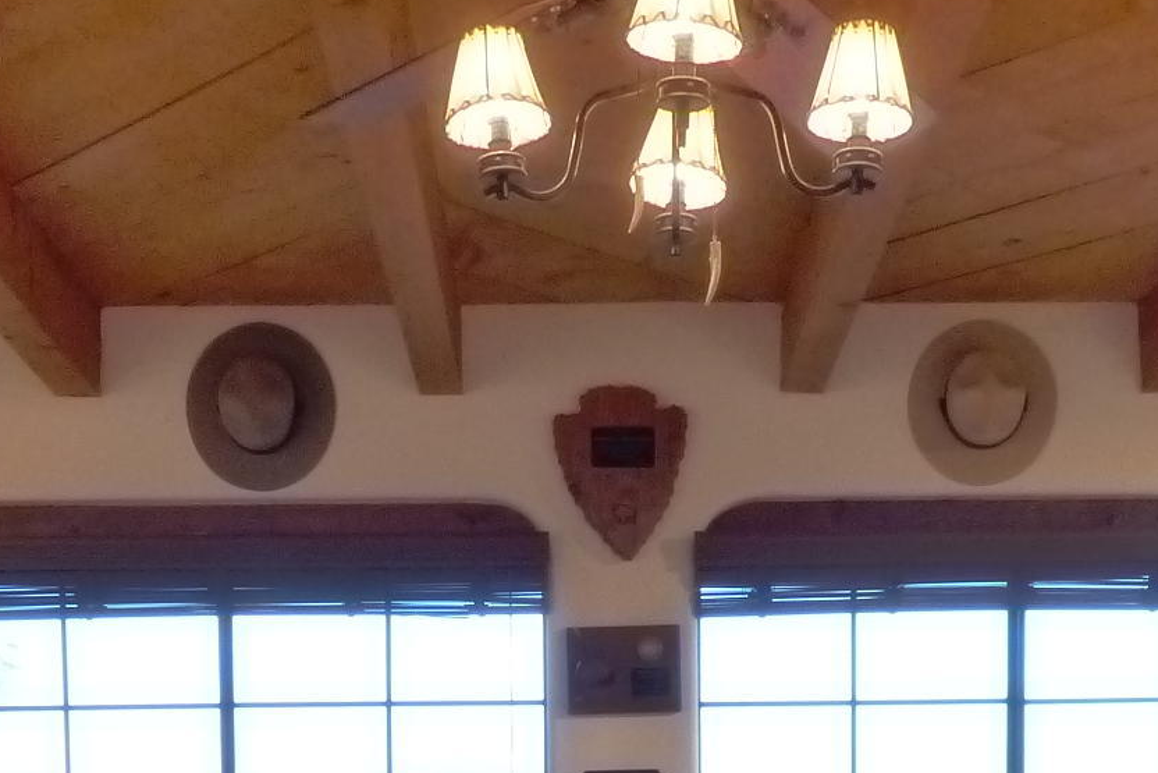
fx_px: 2059
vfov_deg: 19.1
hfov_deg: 31.4
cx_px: 608
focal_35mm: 64
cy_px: 1104
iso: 400
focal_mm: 3.58
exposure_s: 1/13
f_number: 5
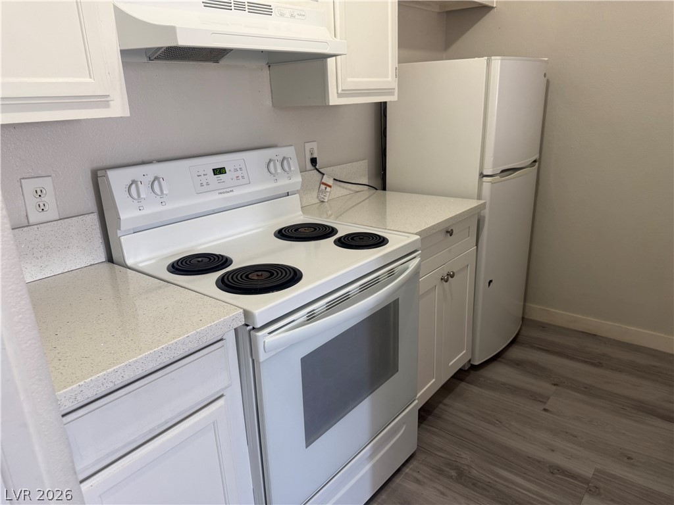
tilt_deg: -16.4
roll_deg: +2.6
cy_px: 252
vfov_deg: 56.8
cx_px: 337
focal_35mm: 24
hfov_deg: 71.6
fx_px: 467
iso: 125
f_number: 1.78
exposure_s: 1/60
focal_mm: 6.76
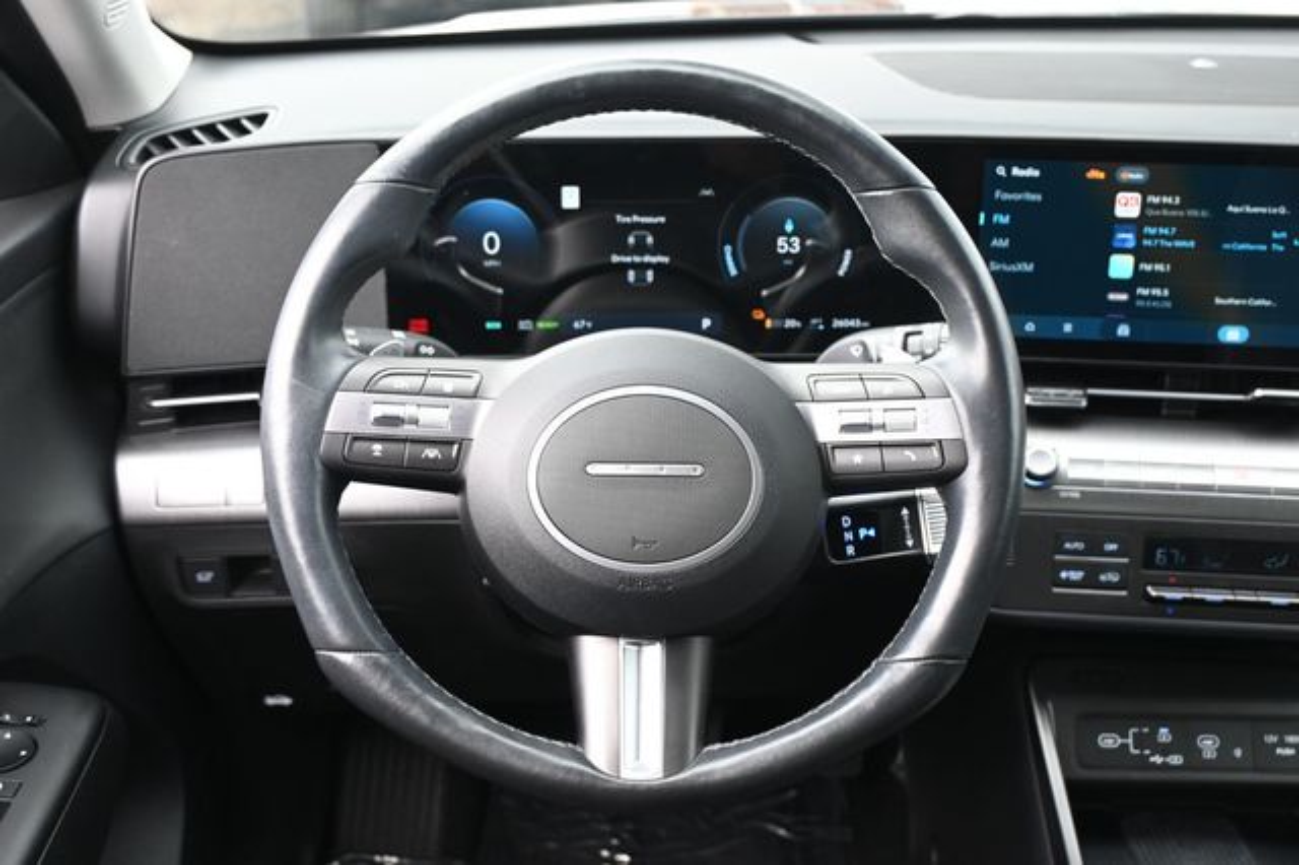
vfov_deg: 33.6
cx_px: 650
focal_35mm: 40
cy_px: 432
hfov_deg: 48.7
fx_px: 1434
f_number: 4.5
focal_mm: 26.5
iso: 900
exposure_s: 1/125
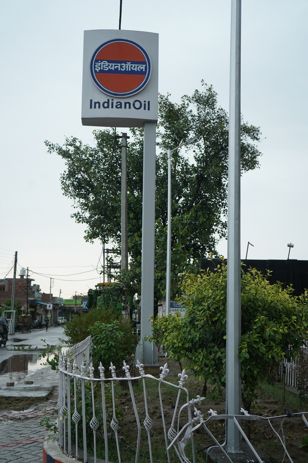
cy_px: 232
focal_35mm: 44
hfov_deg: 30.5
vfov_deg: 44.5
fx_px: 565
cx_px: 154
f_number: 4.5
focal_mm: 44
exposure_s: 1/100
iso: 1250
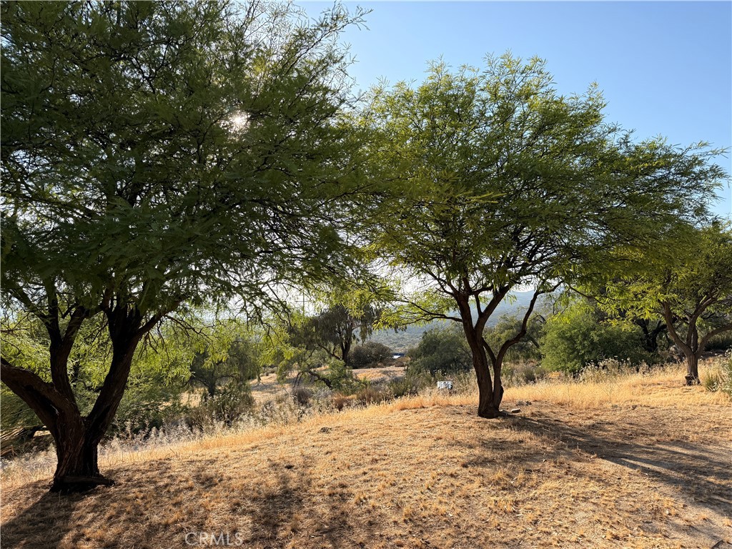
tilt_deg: +2.8
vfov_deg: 56.8
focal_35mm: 24
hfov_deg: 71.6
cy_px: 274
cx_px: 366
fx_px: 508
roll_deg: +0.8
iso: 100
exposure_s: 1/3021
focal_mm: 6.76
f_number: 1.78
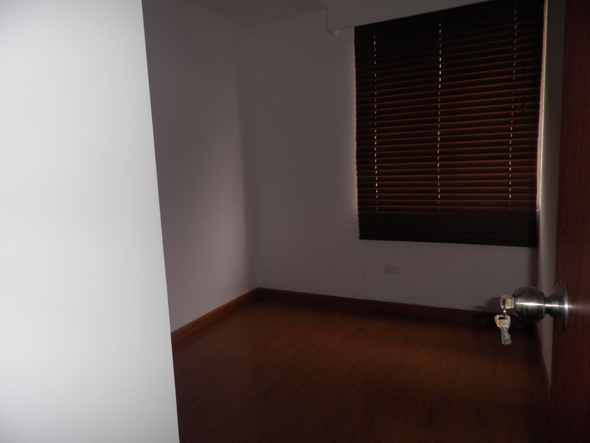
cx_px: 295
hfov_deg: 71.6
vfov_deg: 56.8
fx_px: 409
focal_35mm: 24
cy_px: 222
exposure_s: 1/30
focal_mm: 4.3
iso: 160
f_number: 3.3
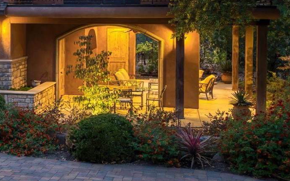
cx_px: 20
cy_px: 26
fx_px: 522
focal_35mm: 66
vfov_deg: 19.4
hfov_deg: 29.6
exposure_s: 1/10
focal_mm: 30
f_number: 8
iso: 250
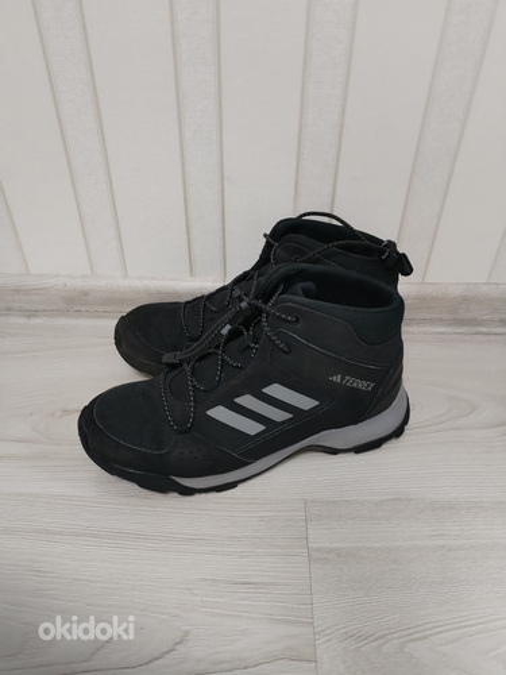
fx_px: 507
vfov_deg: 67.3
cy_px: 338
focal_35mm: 26
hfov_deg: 53.1
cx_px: 253
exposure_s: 1/30
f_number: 1.8
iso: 598
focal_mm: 4.75
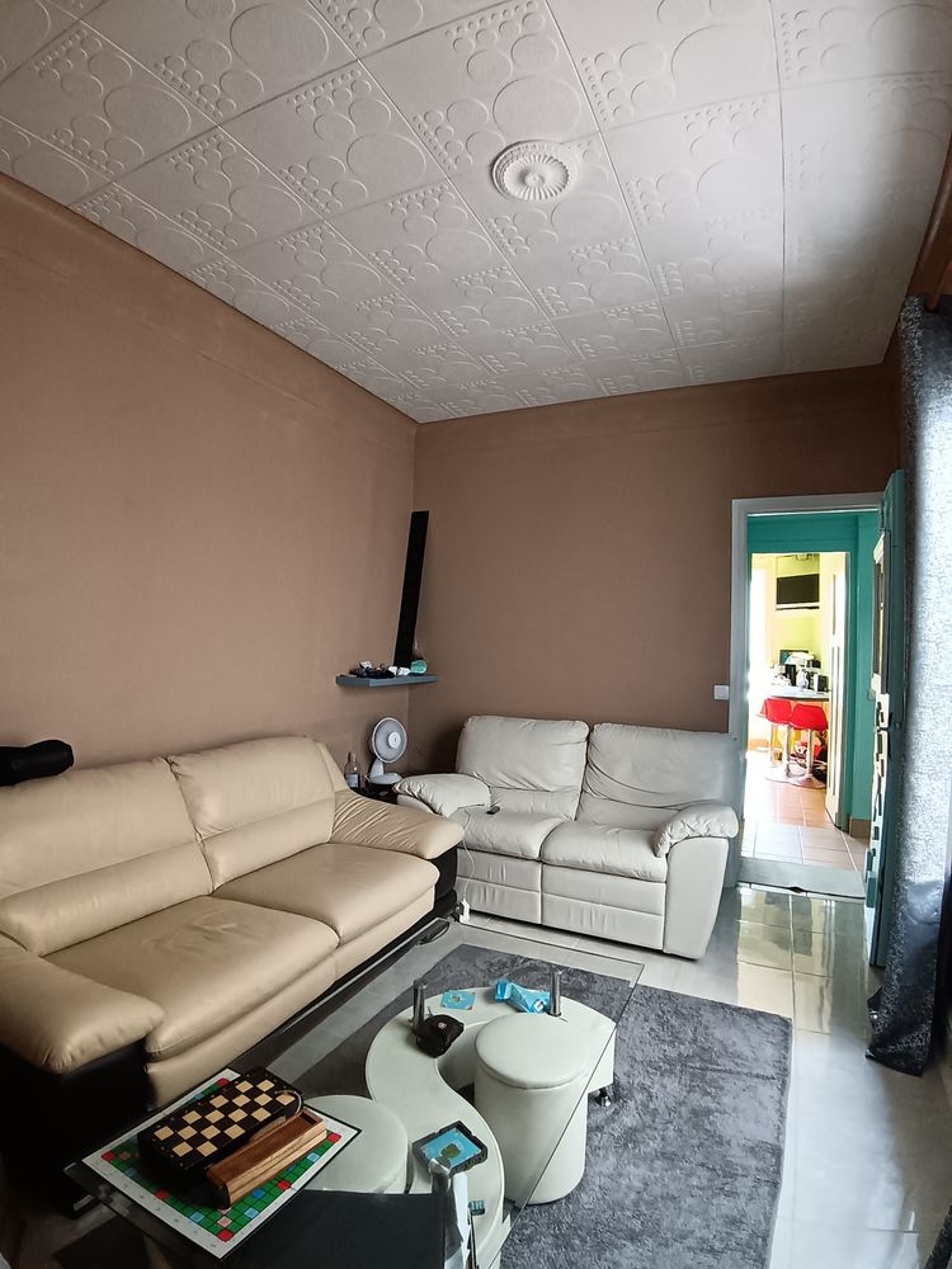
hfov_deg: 74.7
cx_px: 476
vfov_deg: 91.0
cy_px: 634
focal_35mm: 17
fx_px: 623
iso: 480
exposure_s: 1/50
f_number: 2.2
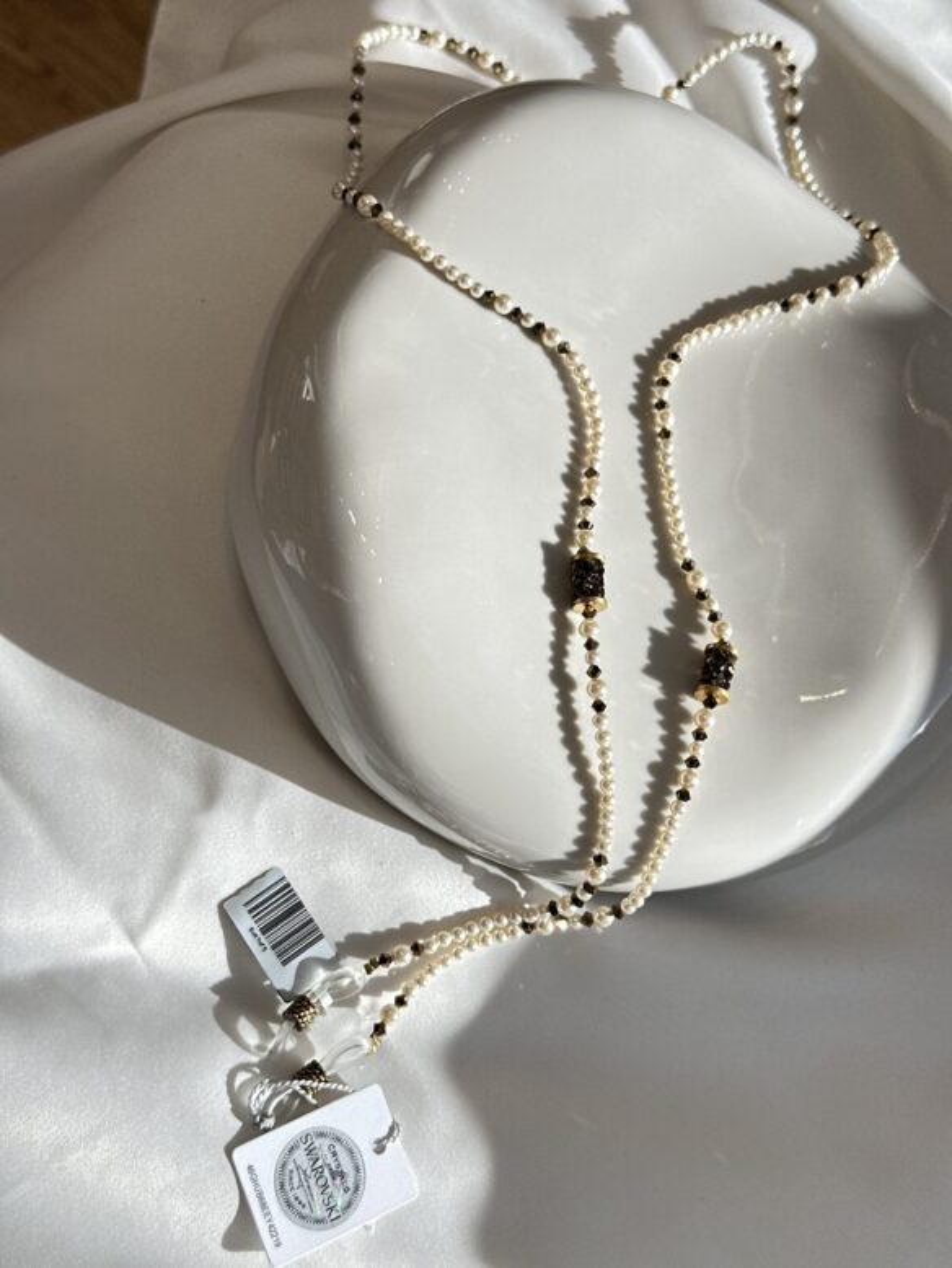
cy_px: 634
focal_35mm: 48
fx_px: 1759
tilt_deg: -65.4
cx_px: 476
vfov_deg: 39.6
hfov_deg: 30.3
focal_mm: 6.86
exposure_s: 1/3597
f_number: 1.78
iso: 64
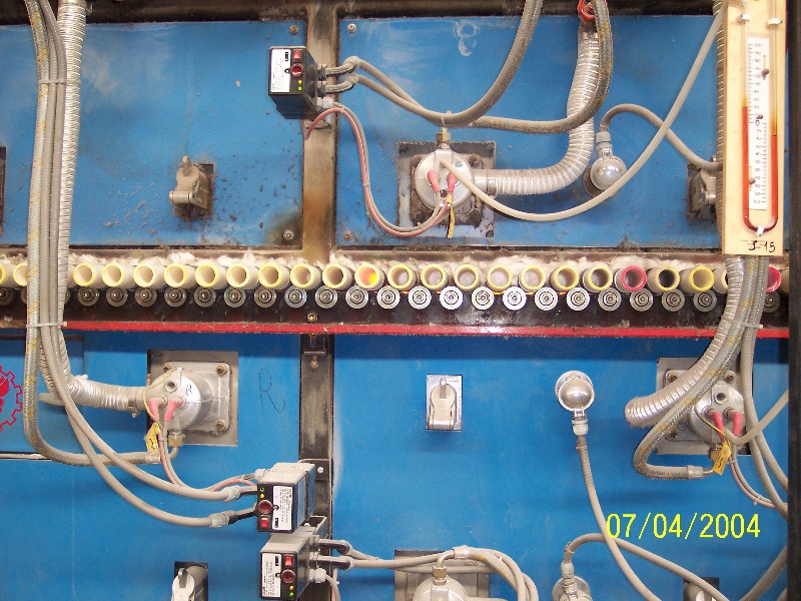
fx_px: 879
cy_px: 300
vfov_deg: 37.7
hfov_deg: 49.0
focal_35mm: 38
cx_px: 400
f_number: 2.8
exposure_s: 1/30
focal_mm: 8
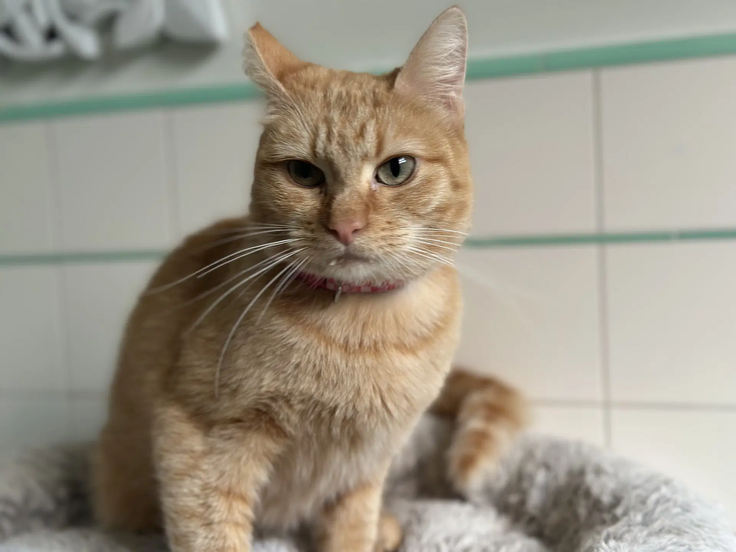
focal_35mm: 48
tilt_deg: -3.5
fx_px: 1021
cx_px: 368
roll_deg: +2.5
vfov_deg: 30.3
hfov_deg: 39.7
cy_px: 276
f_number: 1.78
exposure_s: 1/103
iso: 125
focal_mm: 6.86
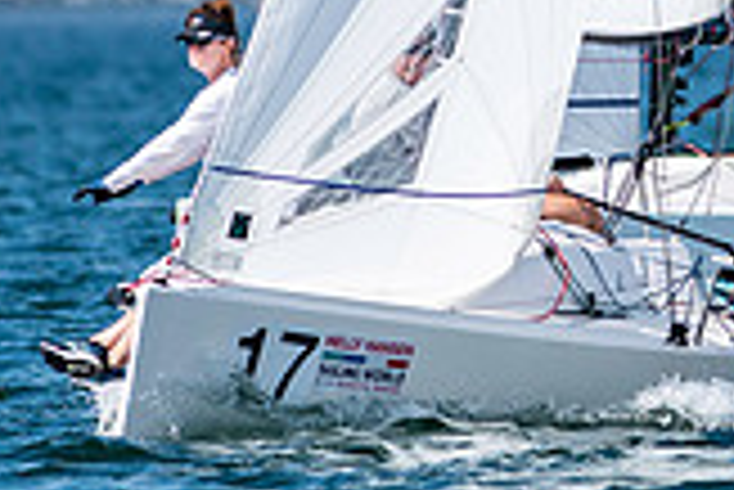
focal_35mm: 1816
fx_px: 37058
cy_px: -72
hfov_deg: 1.1
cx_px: 892
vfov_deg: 0.8
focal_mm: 300
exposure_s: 1/2500
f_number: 5
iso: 200
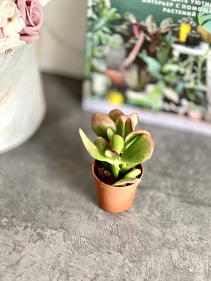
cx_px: 106
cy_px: 140
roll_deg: +1.0
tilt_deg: -44.0
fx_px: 520
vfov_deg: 30.3
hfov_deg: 22.9
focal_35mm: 64
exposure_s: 1/40
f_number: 2.2
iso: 320
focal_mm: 7.5
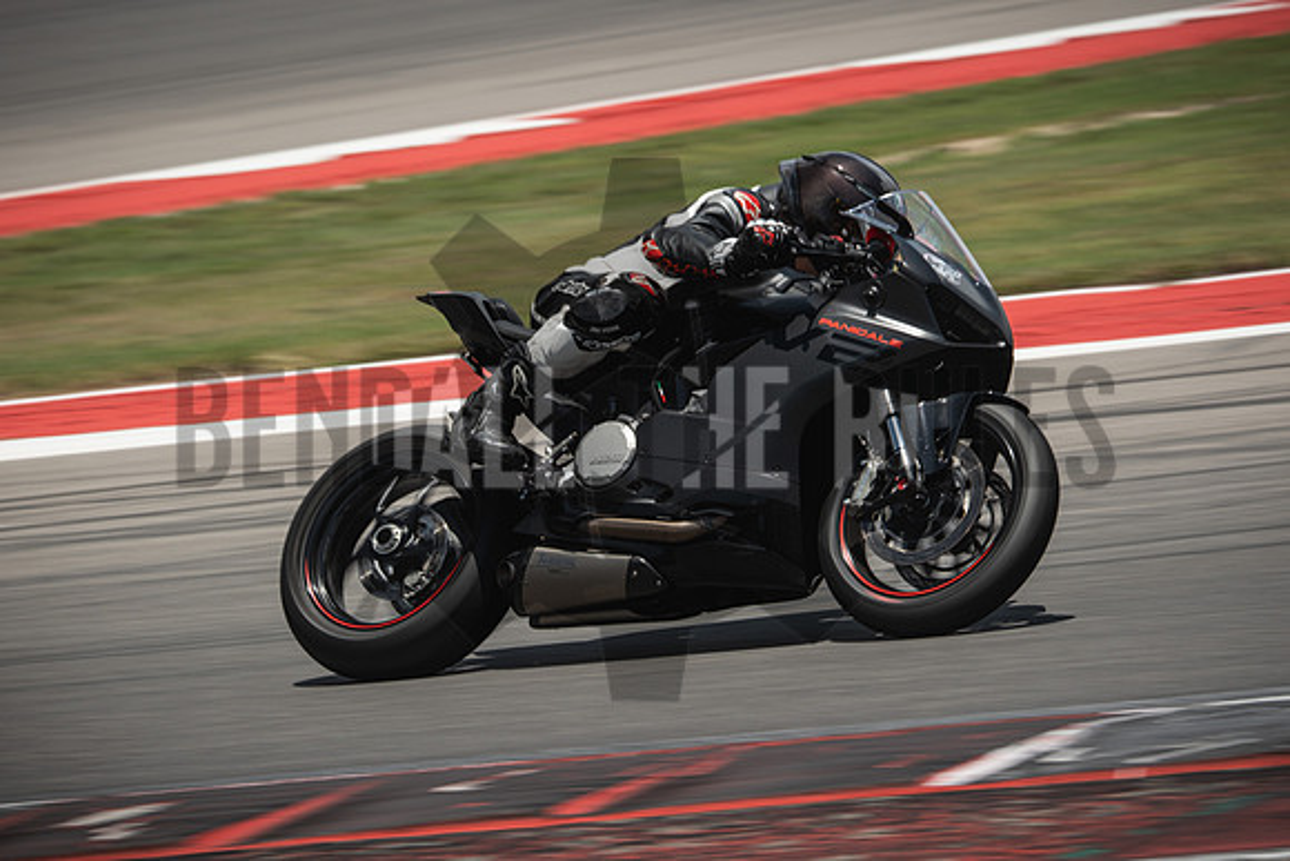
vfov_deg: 4.6
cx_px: 645
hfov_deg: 6.9
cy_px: 430
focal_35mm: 300
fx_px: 10752
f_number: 8
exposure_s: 1/250
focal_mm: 200
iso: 125
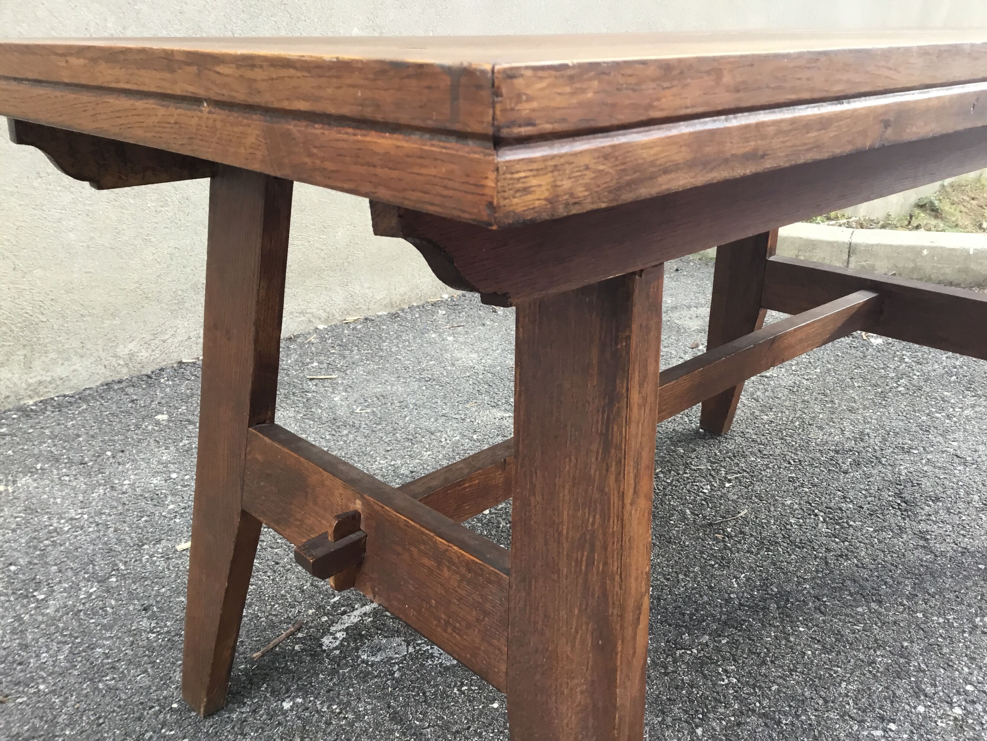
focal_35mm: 31
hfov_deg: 58.4
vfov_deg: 45.4
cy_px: 370
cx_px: 494
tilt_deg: -21.6
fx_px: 884
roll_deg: -1.8
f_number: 2.4
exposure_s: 1/33
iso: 32
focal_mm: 3.3
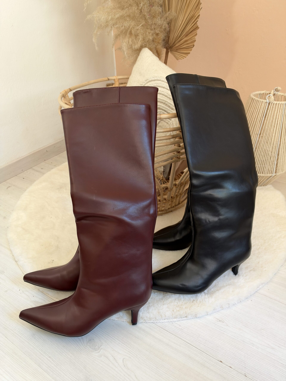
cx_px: 143
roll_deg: +2.5
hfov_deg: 56.8
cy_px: 190
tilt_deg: -33.1
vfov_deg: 71.6
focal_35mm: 24
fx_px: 264
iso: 400
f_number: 1.8
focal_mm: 6.93
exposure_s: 1/100
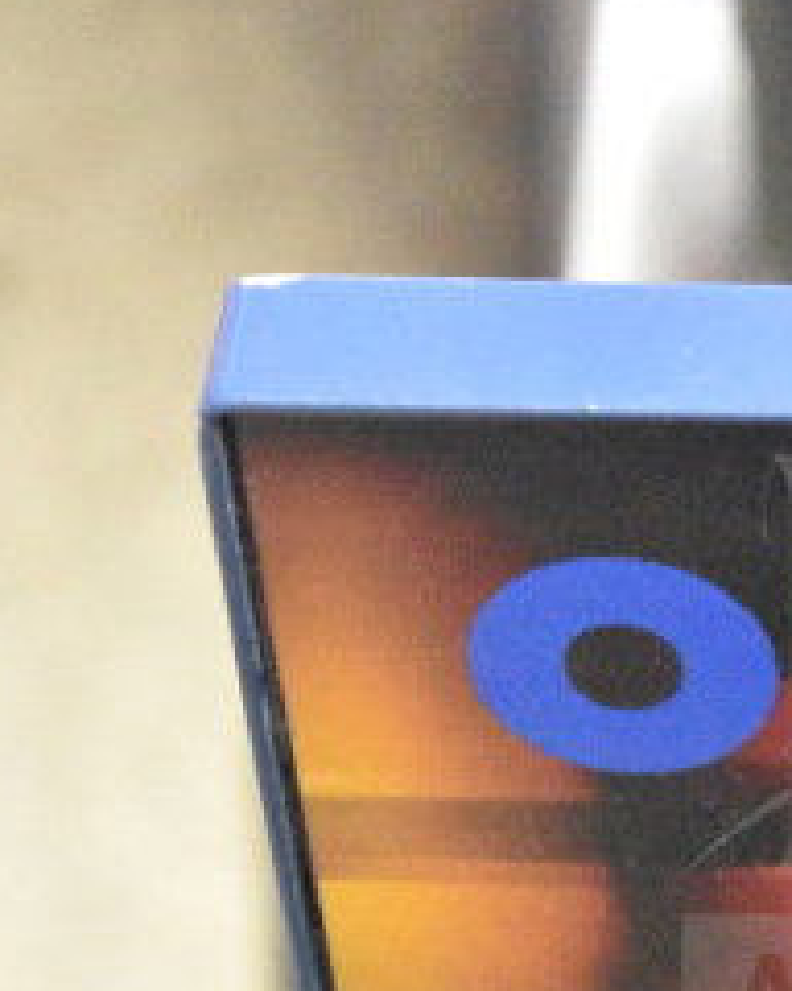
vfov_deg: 9.8
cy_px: 782
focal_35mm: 197
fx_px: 5778
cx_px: 1143
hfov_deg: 7.7
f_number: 5.6
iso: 25600
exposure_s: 1/100
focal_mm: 55
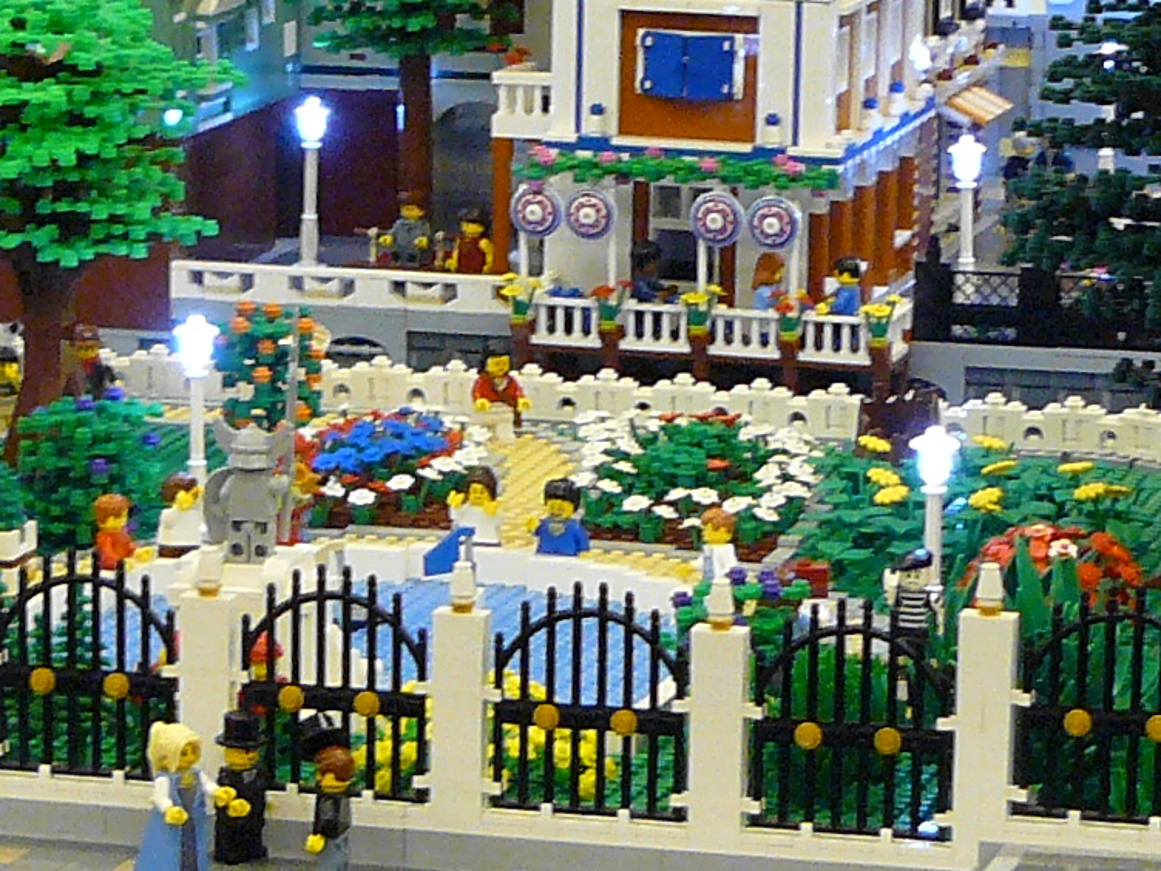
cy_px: 195
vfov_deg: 8.4
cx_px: 406
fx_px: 5936
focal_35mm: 177
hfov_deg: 11.2
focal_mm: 7.1
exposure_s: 1/6
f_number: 2.8
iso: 200
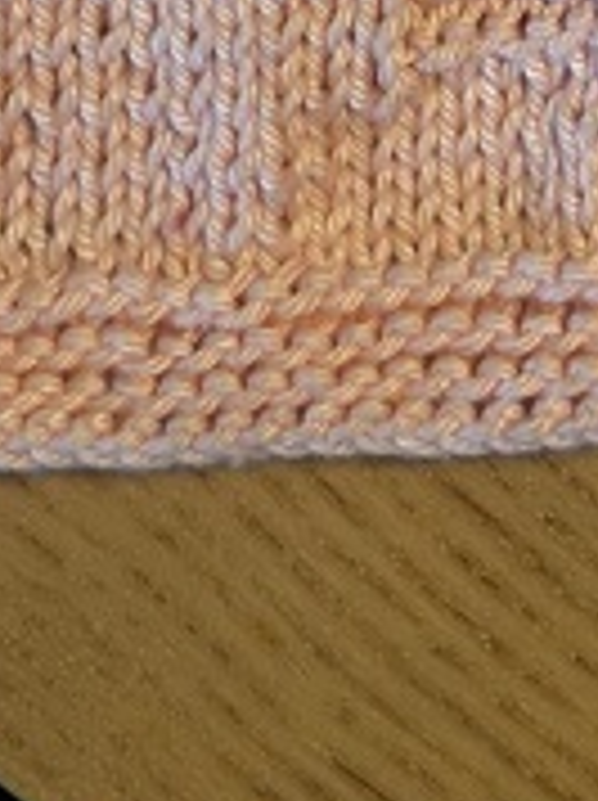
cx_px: 616
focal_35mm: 117
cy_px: -788
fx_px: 2701
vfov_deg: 14.2
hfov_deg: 12.5
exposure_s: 1/121
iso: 64
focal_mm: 5.96
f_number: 1.6
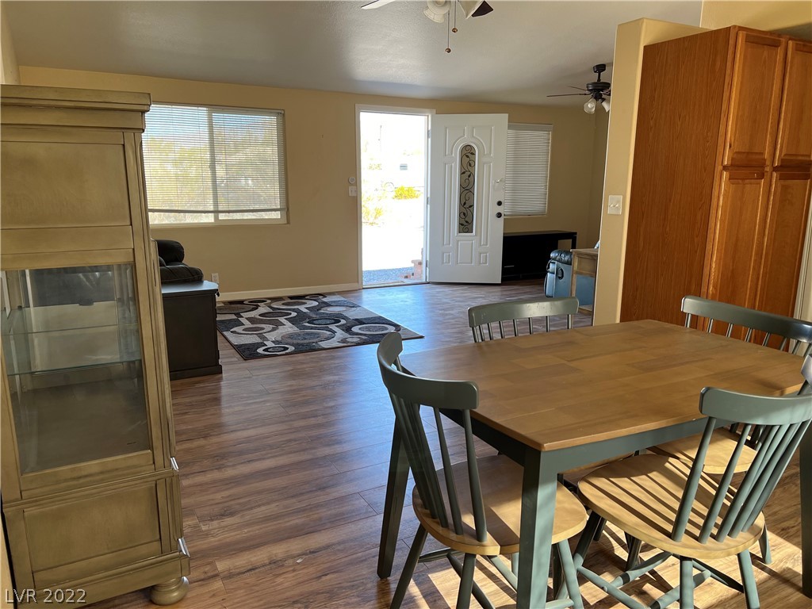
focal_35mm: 26
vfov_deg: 53.1
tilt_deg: -12.5
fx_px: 610
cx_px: 406
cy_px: 304
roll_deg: -0.2
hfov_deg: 67.3
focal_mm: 5.7
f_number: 1.5
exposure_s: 1/138
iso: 64
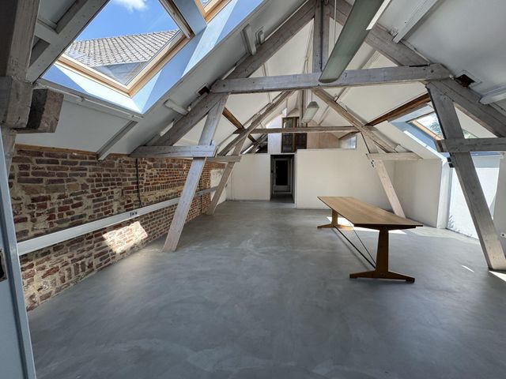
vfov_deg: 85.7
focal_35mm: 14
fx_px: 205
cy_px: 190
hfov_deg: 102.1
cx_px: 253
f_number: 2.2
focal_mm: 2.22
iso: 50
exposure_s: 1/99
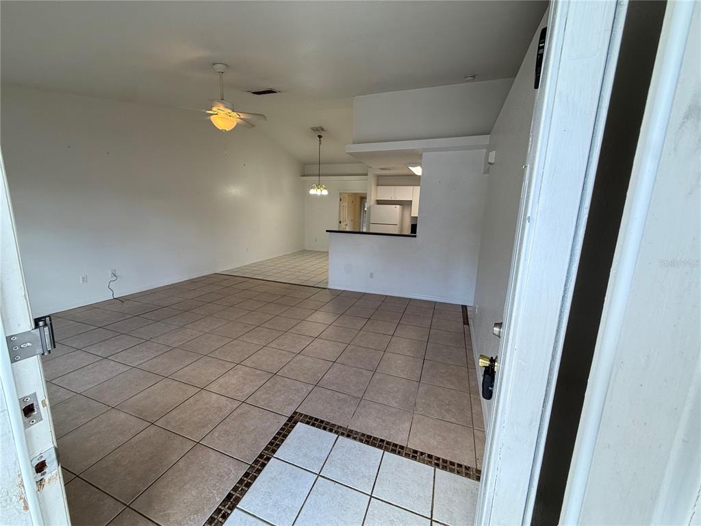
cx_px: 350
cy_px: 263
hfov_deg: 102.1
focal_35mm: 14
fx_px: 284
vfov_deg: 85.7
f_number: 2.2
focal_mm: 2.22
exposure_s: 1/120
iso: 100
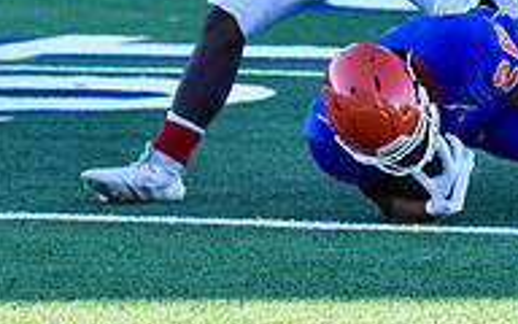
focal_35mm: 494
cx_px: 472
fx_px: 6974
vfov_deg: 2.7
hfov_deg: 4.2
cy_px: -82
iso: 5600
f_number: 5.6
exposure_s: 1/4000
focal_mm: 160
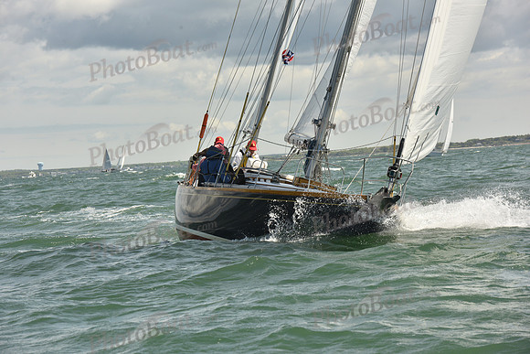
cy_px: 177
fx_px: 2356
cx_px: 265
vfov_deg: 8.6
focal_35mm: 160
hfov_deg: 12.8
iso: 320
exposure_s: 1/800
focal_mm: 160
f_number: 10
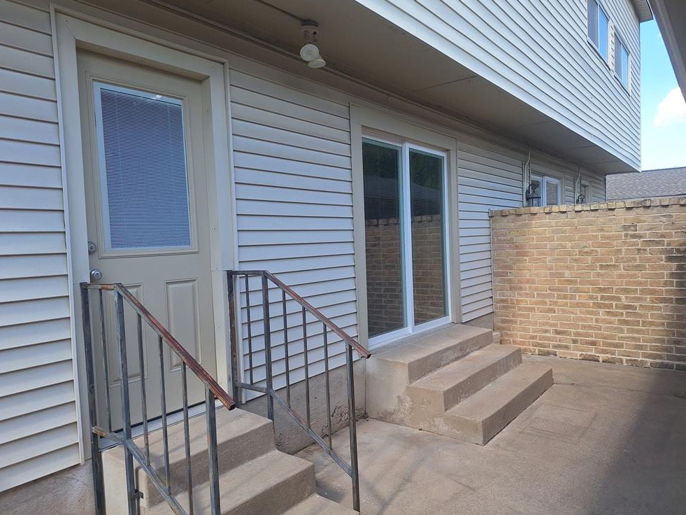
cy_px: 260
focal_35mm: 24
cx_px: 350
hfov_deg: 71.6
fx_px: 476
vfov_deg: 56.8
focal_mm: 5.54
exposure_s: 1/789
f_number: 1.8
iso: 40
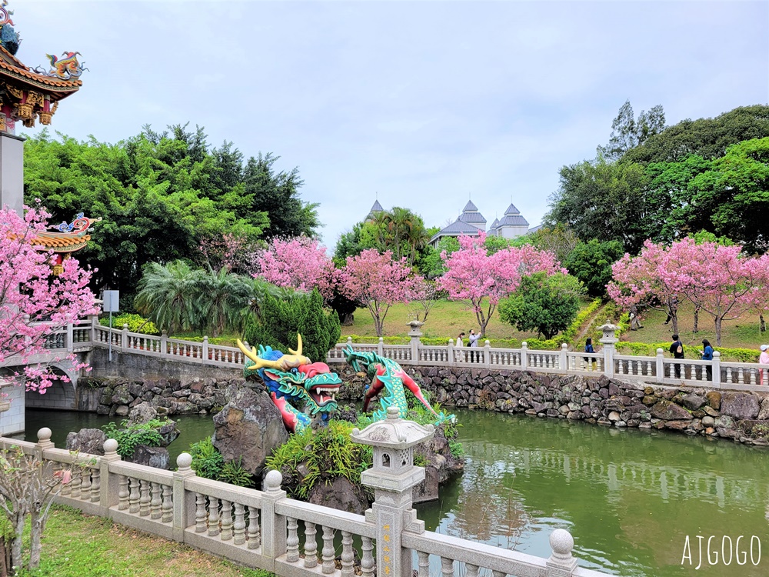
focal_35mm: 26
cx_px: 384
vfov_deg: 53.1
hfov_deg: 67.3
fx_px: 578
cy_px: 288
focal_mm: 5.4
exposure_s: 1/668
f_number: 1.8
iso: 40
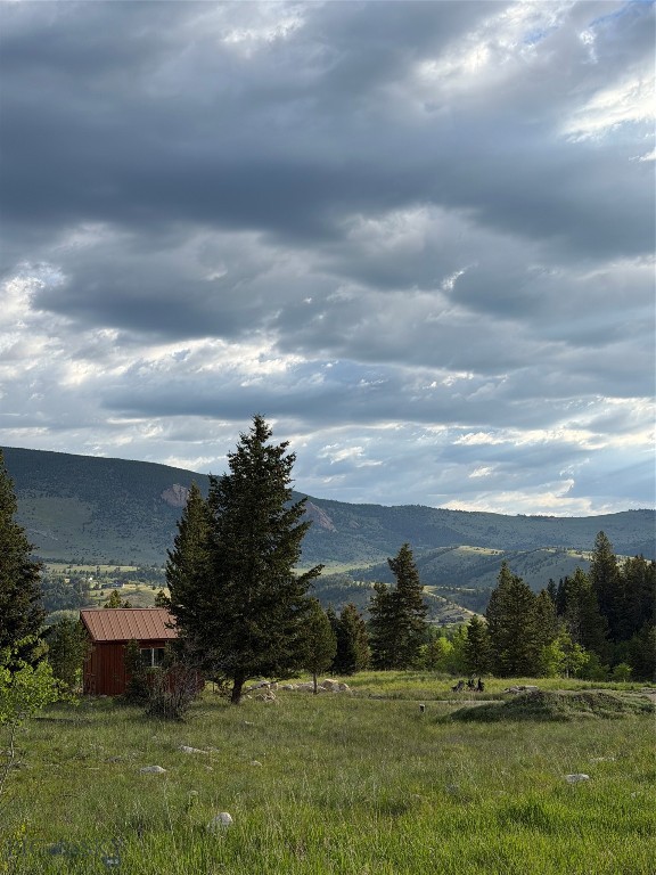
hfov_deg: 30.3
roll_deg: +0.7
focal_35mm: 48
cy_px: 438
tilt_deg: +8.6
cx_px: 328
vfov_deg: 39.7
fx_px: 1213
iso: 64
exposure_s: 1/2976
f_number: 1.78
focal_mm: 6.76
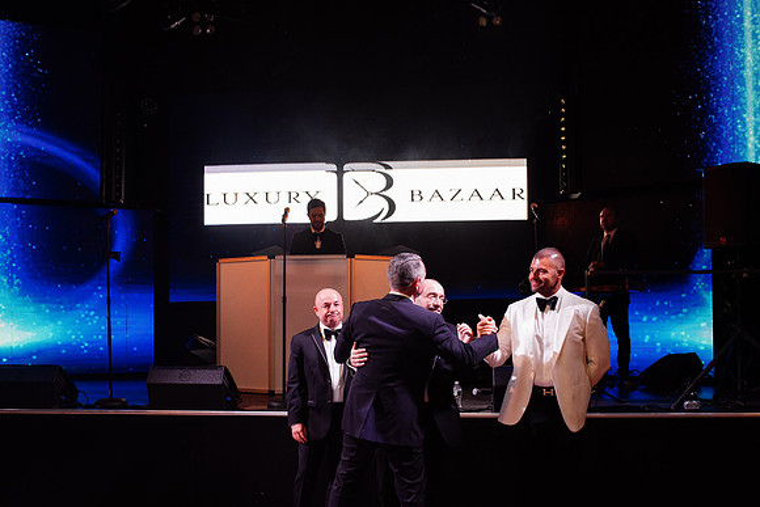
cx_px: 380
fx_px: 909
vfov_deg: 31.1
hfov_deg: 45.4
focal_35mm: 43
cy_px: 312
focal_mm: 35
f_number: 5
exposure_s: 1/200
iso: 2000
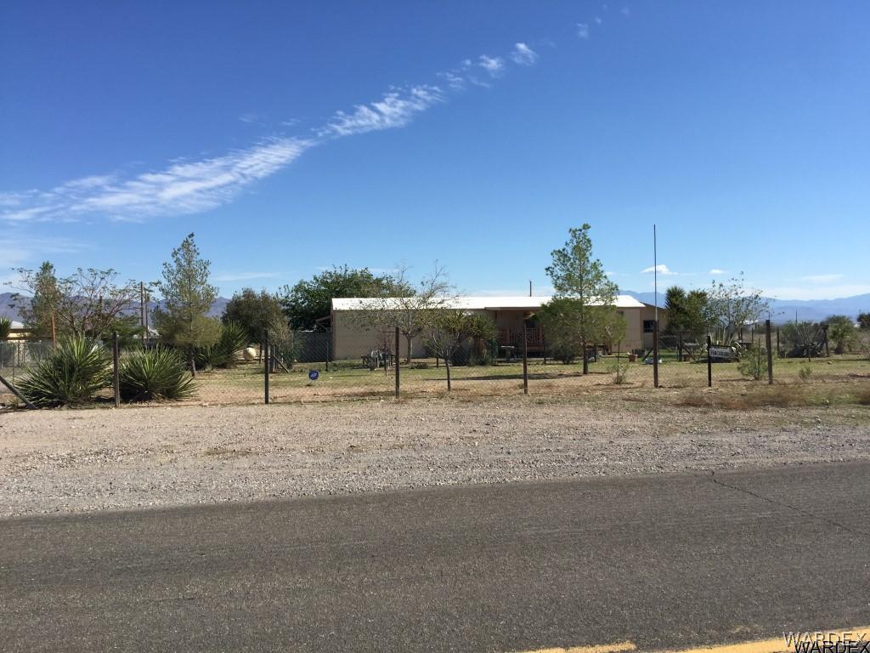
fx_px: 729
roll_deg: +0.1
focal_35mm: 29
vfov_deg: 48.2
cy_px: 326
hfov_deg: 61.7
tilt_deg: +1.1
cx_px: 435
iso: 32
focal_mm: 4.15
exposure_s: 1/2326
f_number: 2.2
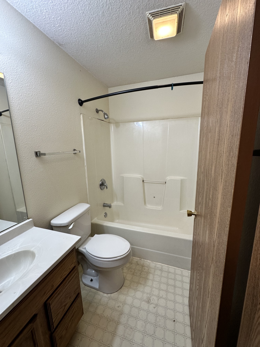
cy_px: 174
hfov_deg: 85.7
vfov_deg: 102.1
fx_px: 140
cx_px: 130
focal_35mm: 14
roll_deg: +0.3
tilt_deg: -10.5
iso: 125
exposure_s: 1/120
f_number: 2.2
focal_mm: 2.22
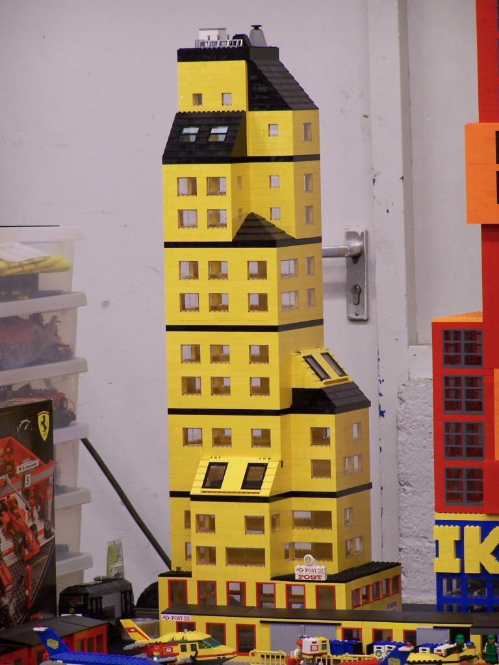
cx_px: 250
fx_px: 4190
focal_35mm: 218
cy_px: 332
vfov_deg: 9.1
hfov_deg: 6.8
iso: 80
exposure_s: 1/4
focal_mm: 36.2
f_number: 3.2
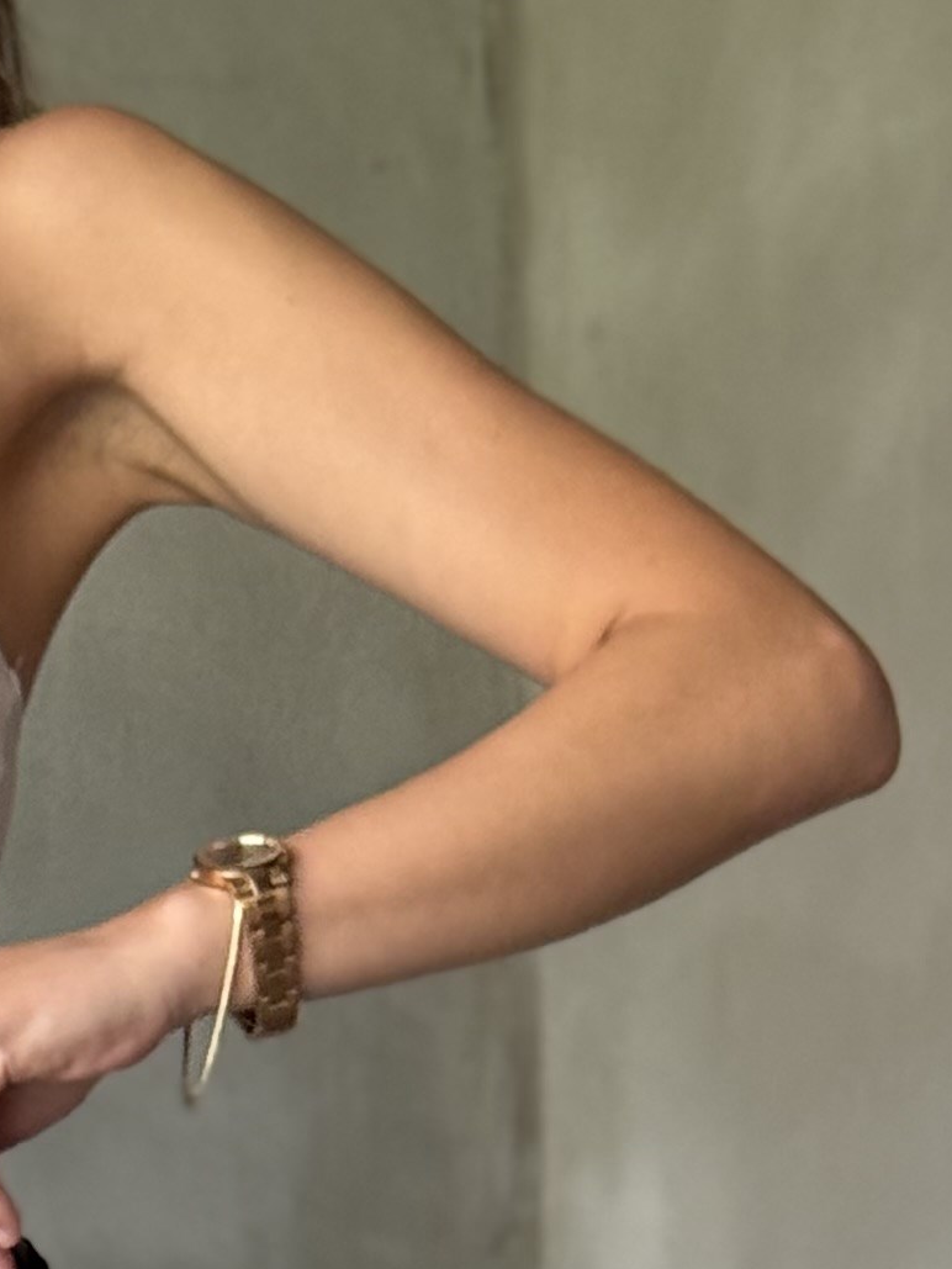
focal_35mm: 188
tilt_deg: +0.7
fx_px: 6892
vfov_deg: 9.9
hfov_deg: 7.7
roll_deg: -0.5
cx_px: -512
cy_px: 2367
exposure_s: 1/60
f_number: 1.78
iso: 200
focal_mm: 6.76
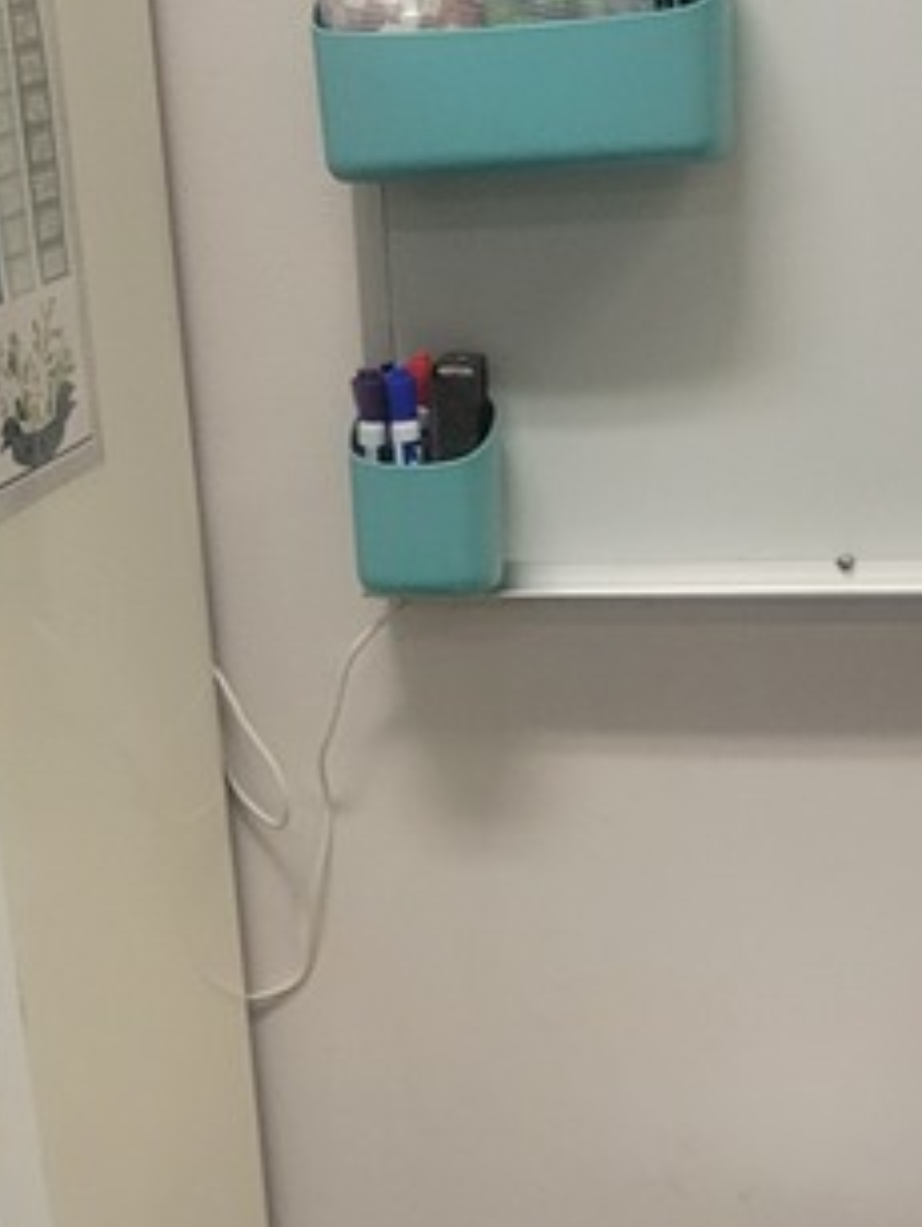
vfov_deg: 19.5
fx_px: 3085
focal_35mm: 87
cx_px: 609
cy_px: 1861
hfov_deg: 17.0
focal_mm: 5.4
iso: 250
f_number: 1.8
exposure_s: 1/120
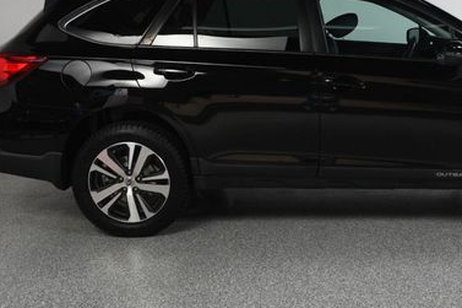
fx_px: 718
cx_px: 335
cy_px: 117
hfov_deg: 35.0
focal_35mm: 56
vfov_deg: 24.1
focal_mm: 22
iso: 100
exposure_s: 1/160
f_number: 10
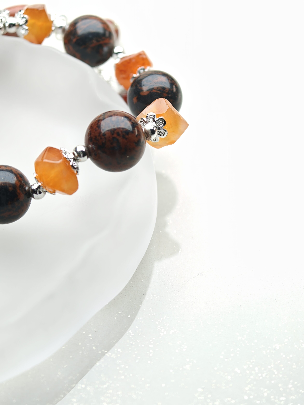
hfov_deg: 19.4
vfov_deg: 25.7
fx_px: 890
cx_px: 152
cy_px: 202
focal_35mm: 76
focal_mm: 16.53
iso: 80
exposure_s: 1/209
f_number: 2.1
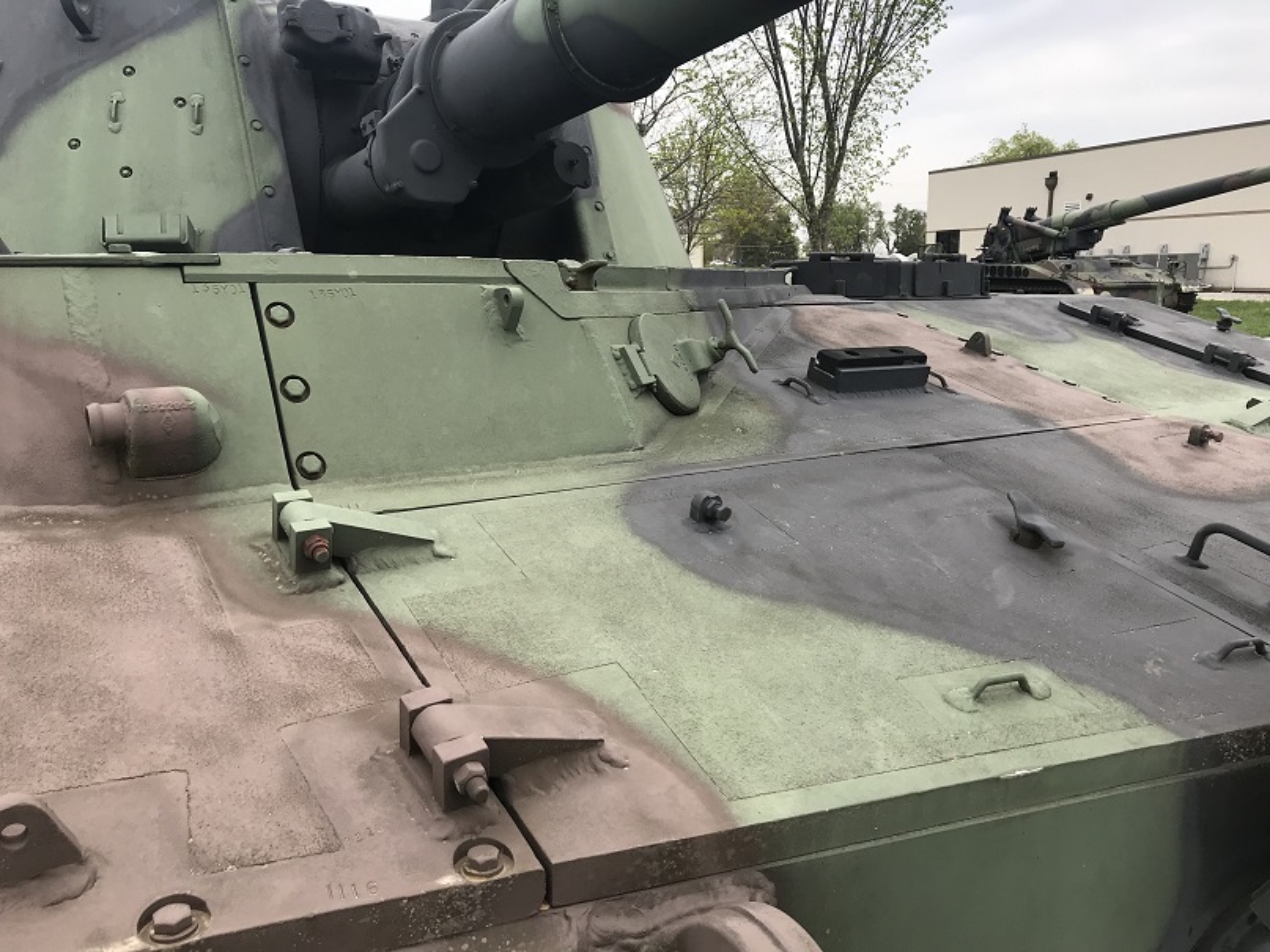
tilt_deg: -11.9
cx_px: 635
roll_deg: +0.2
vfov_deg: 49.7
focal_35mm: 28
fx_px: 1027
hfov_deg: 63.5
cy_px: 476
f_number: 1.8
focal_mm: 3.99
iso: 20
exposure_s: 1/1076
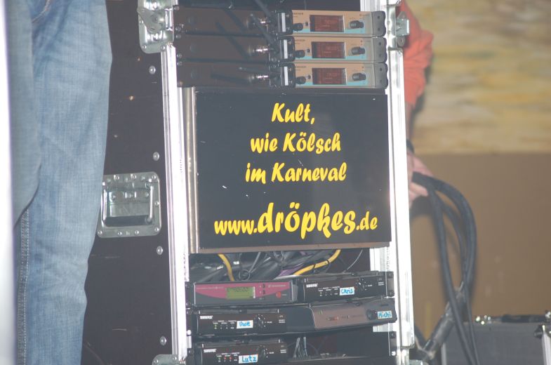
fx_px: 2749
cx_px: 276
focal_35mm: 180
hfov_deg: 11.4
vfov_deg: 7.6
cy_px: 182
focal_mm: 120
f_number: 4.2
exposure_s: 1/60
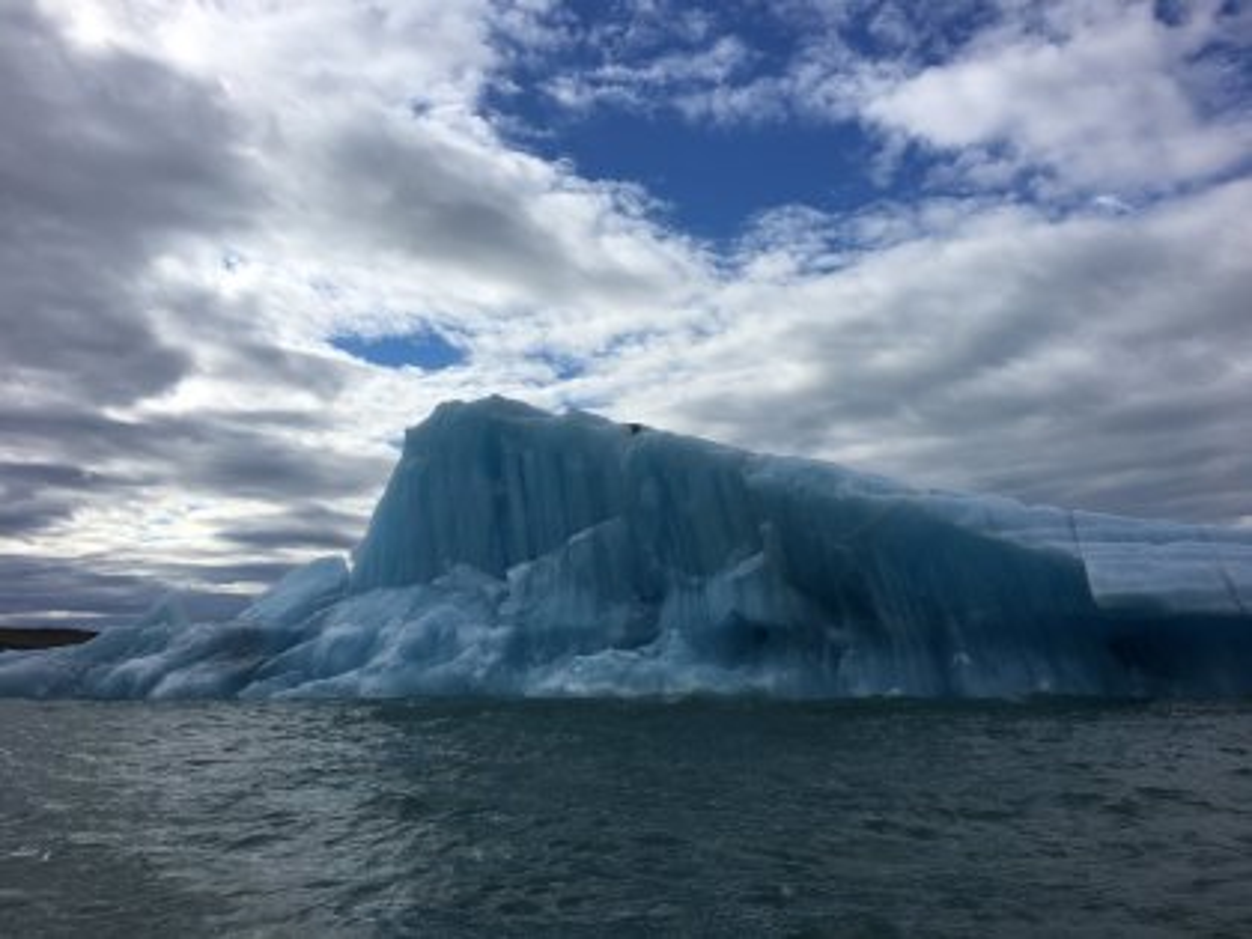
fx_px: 1049
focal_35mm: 29
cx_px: 626
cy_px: 470
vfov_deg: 48.2
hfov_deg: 61.7
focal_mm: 4.15
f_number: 2.2
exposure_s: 1/2849
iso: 25
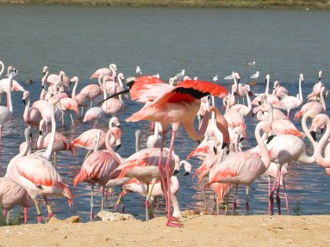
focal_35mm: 116
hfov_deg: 17.0
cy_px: 123
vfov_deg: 12.8
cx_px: 166
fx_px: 1106
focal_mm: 16.8
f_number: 4.8
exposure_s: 1/679
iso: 100
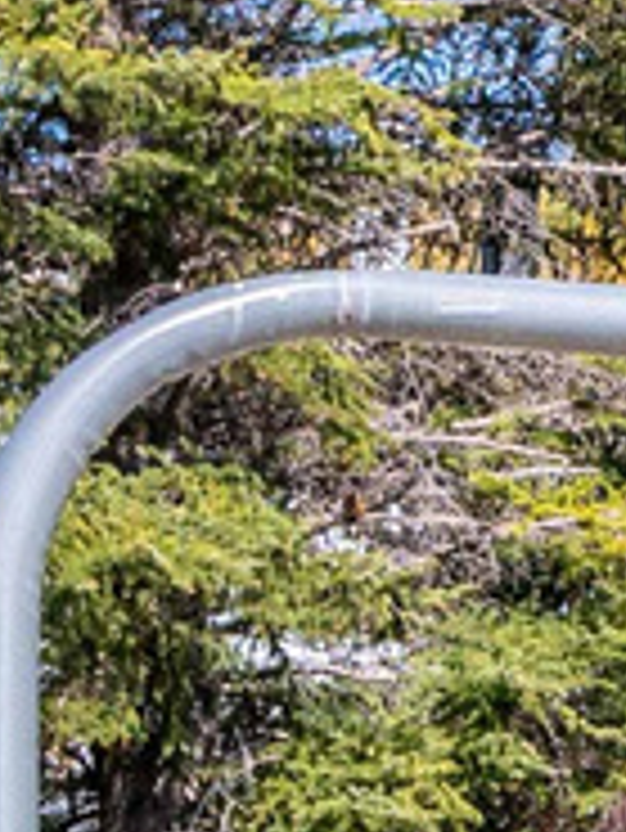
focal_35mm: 245
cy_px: 857
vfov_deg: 8.0
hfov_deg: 4.6
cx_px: 3684
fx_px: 5901
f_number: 7.1
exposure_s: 1/1600
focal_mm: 23
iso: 500
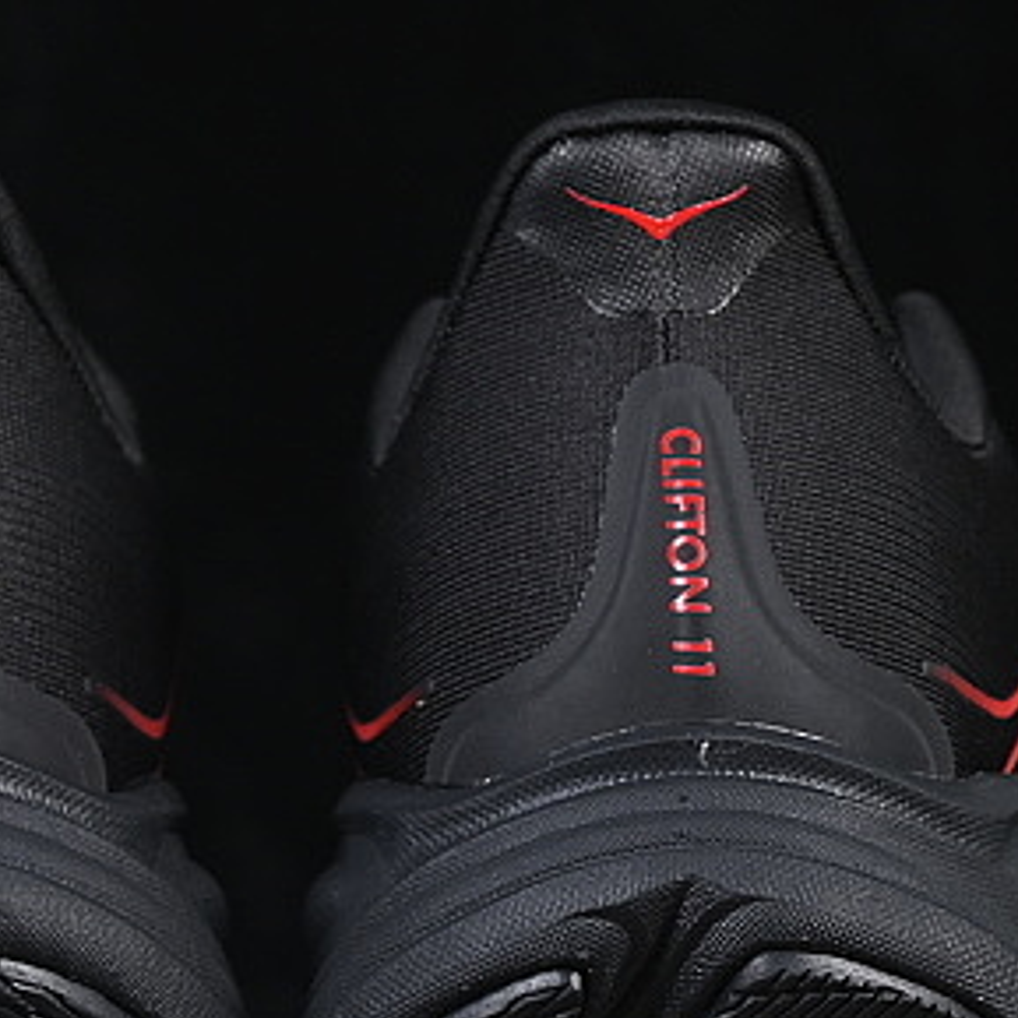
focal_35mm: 238
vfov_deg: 7.4
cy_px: 391
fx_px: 7919
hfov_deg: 7.3
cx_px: 240
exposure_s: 1/60
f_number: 6.3
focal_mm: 50
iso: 160
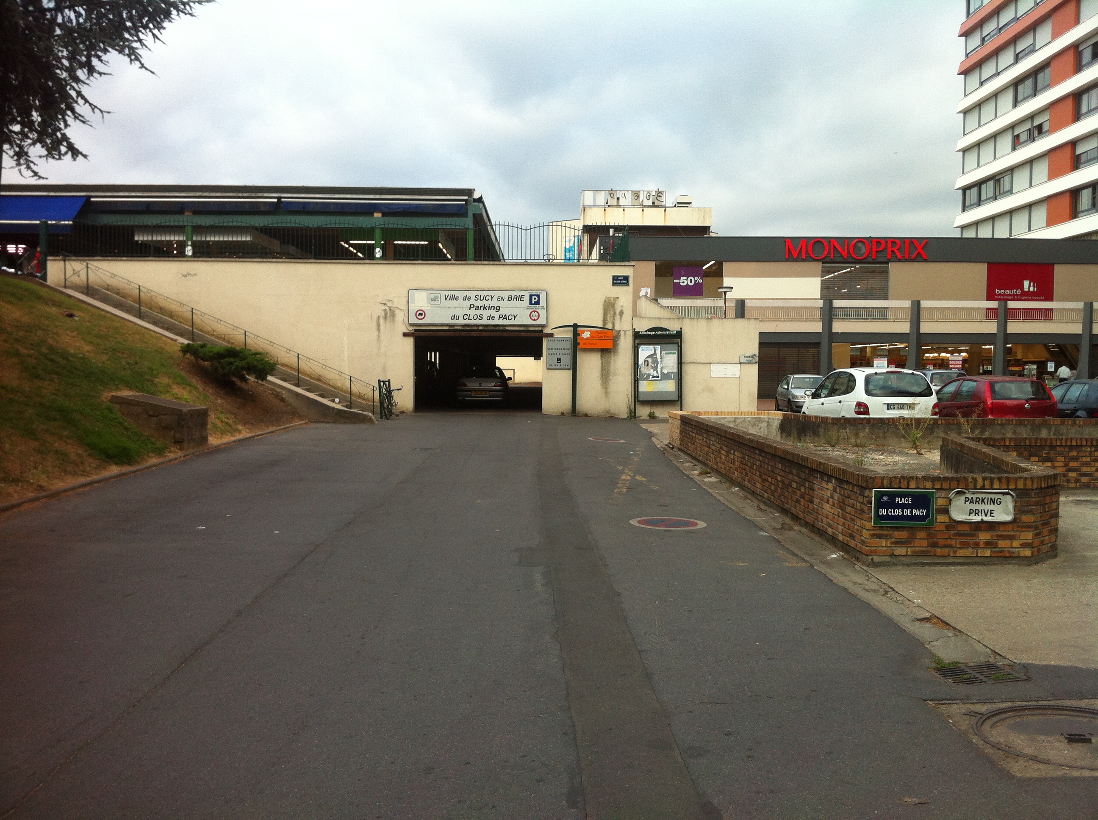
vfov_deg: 40.6
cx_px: 549
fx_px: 1109
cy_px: 410
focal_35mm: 35
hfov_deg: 52.7
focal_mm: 3.85
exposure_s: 1/277
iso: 80
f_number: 2.8
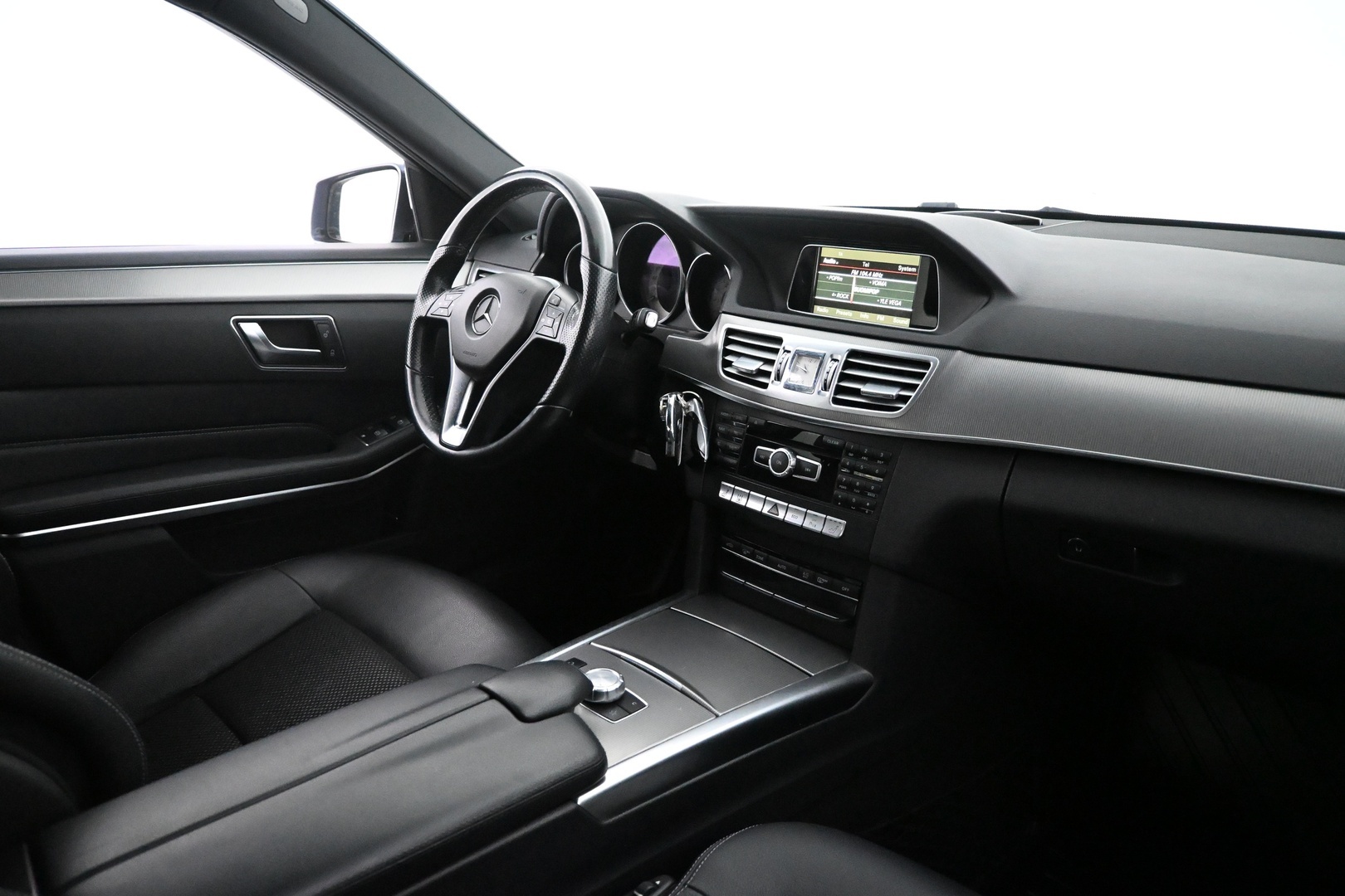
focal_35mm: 24
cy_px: 448
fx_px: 897
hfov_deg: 73.7
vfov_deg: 53.1
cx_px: 672
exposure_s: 1/60
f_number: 3.5
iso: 9000
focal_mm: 16
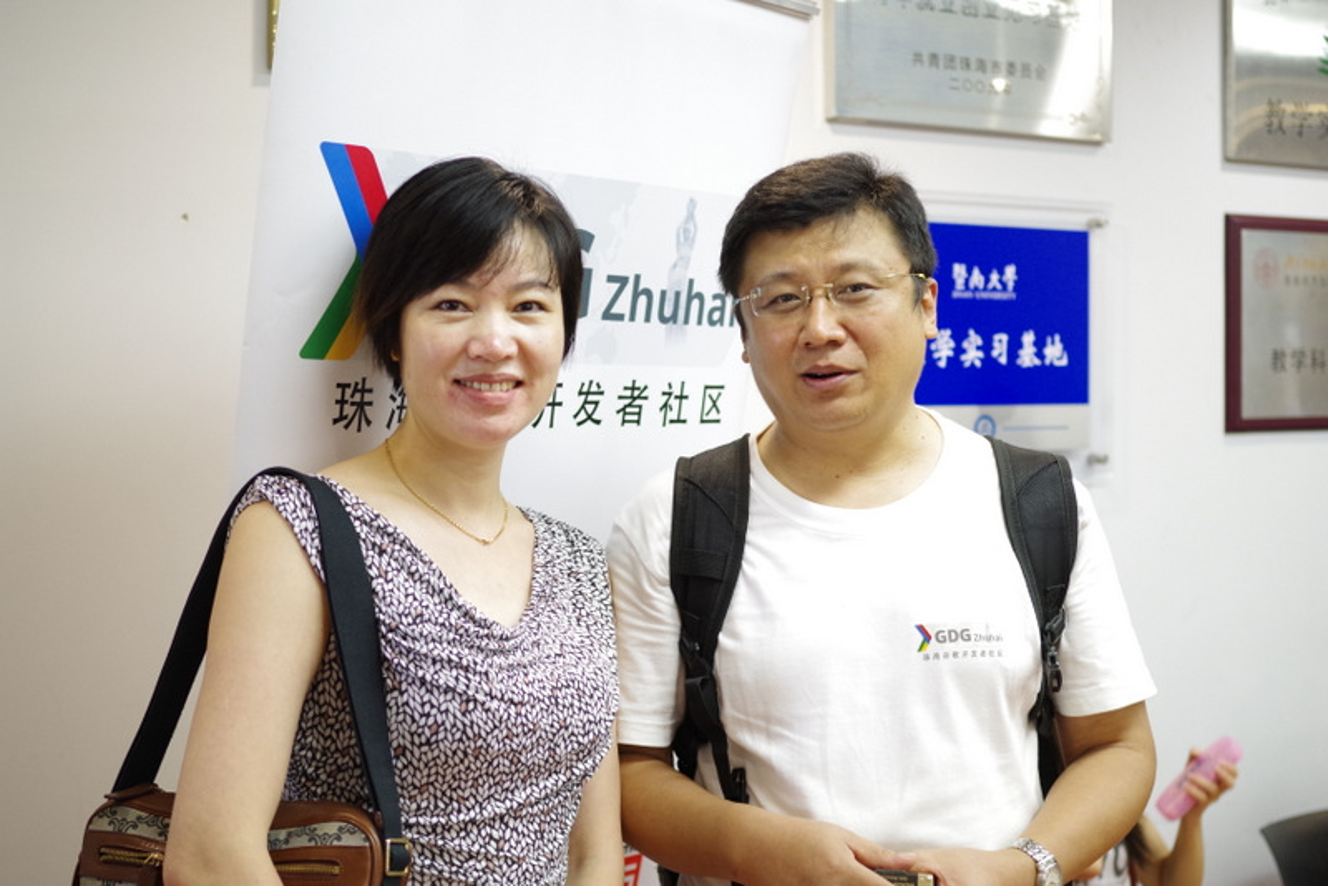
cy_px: 443
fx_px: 1919
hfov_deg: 38.2
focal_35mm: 52
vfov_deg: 26.0
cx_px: 664
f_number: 2.4
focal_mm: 35
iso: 800
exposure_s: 1/50
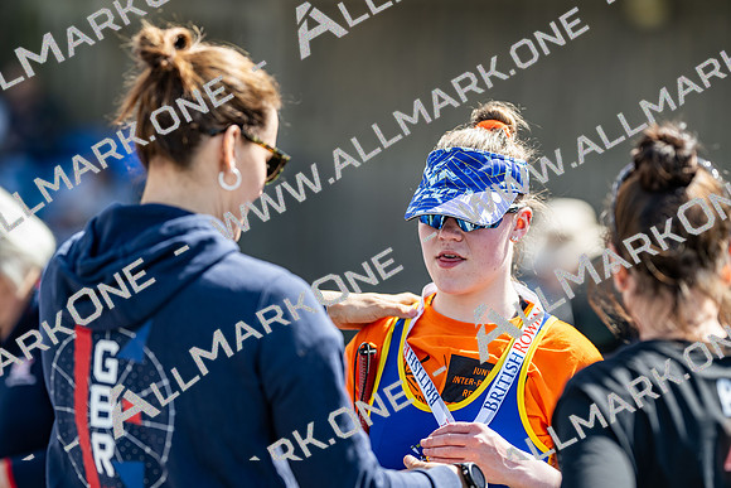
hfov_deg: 15.2
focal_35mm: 135
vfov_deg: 10.2
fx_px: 2742
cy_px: 244
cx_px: 366
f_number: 1.8
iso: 64
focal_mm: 135
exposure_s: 1/1000
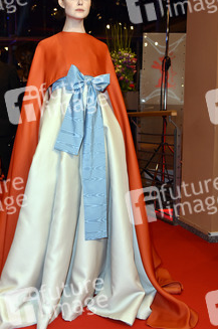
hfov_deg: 27.4
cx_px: 85
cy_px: 151
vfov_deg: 40.4
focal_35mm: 49
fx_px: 446
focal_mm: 40
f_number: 5.6
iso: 800
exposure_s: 1/125
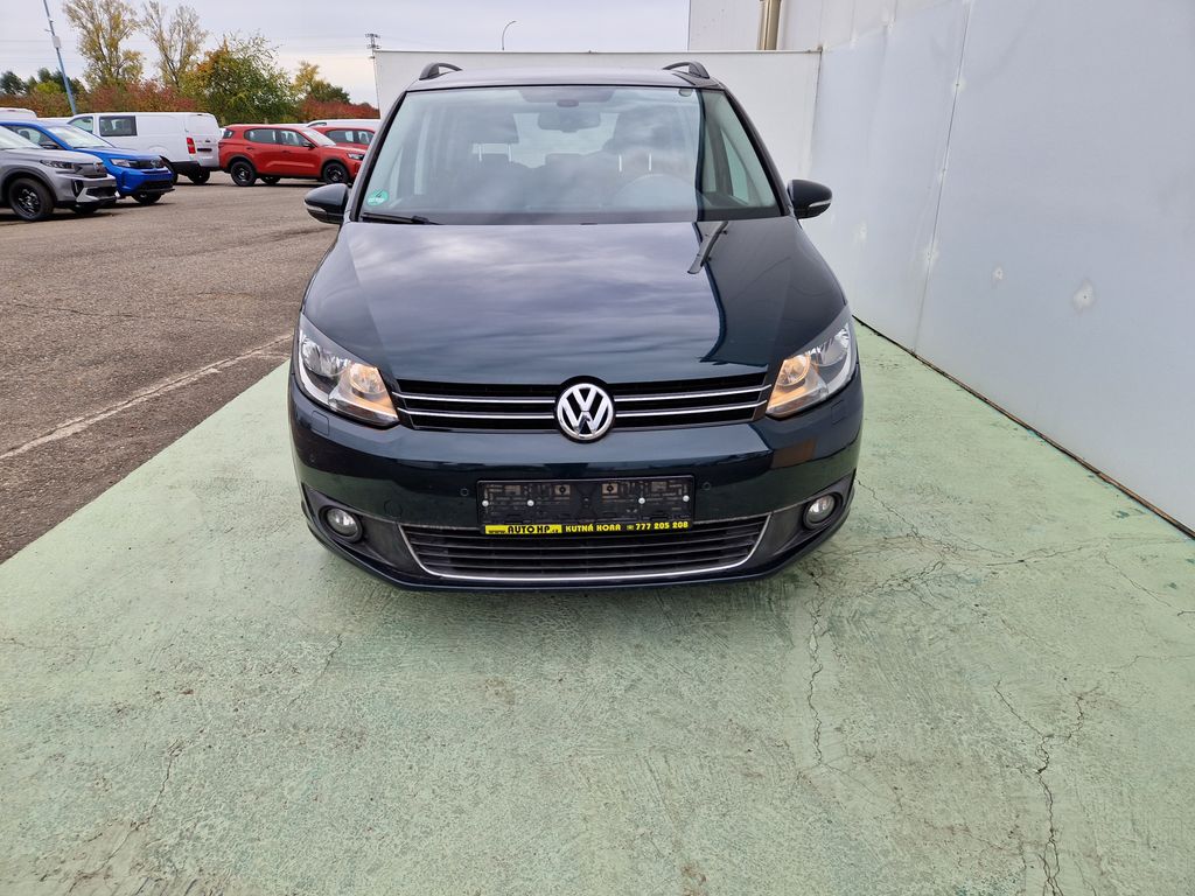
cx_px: 598
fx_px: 794
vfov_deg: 58.9
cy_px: 448
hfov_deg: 73.9
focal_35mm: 23
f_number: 1.8
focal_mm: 5.4
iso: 50
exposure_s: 1/311
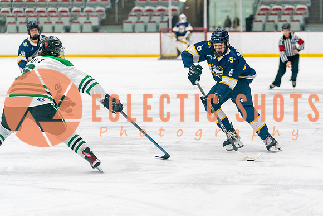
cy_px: 108
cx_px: 219
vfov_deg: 9.2
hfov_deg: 13.7
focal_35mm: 149
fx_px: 1337
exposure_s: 1/1600
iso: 4000
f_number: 2.8
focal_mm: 107
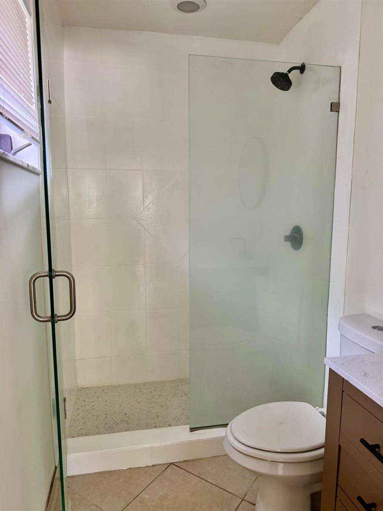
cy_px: 256
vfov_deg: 71.6
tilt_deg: -7.0
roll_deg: +0.8
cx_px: 192
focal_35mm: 24
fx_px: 354
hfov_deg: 56.8
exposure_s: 1/60
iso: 250
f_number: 1.78
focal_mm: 6.76
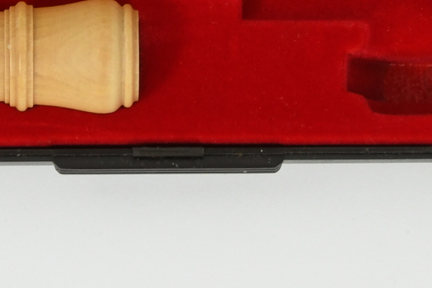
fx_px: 5568
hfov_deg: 4.4
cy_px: -172
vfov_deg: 3.0
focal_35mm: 464
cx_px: 184
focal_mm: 80
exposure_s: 1/100
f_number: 7.1
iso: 640
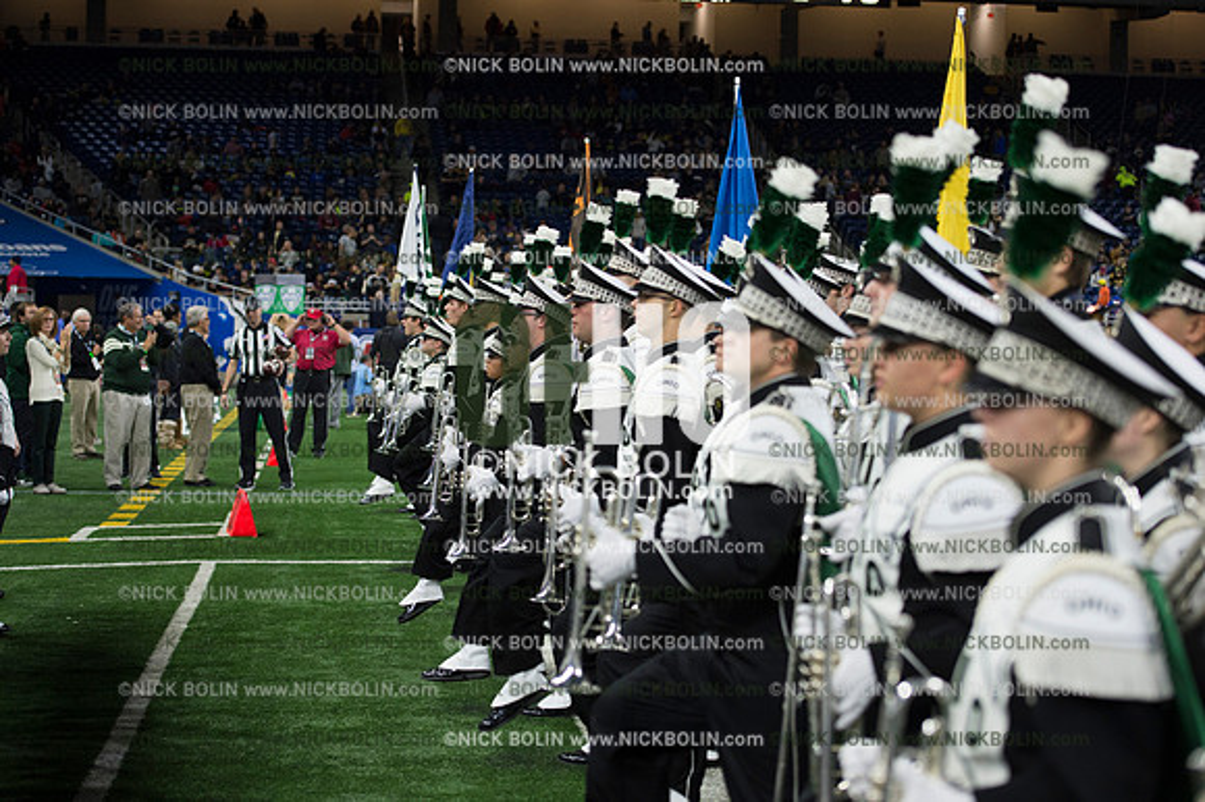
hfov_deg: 28.9
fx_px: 2342
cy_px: 401
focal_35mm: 70
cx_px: 602
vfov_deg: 19.4
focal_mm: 70
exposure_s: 1/1600
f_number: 3.5
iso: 2500
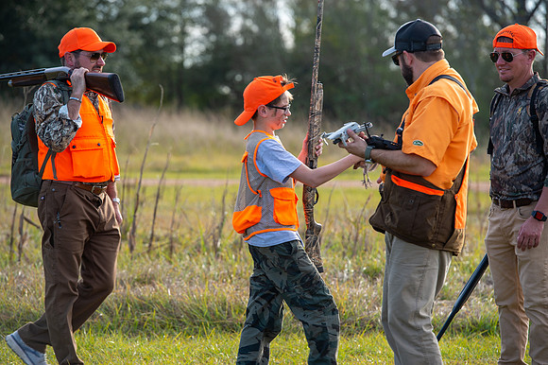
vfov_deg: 7.8
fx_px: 2662
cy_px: 182
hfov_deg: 11.8
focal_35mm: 175
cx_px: 274
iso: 100
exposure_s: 1/200
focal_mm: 175
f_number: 5.6
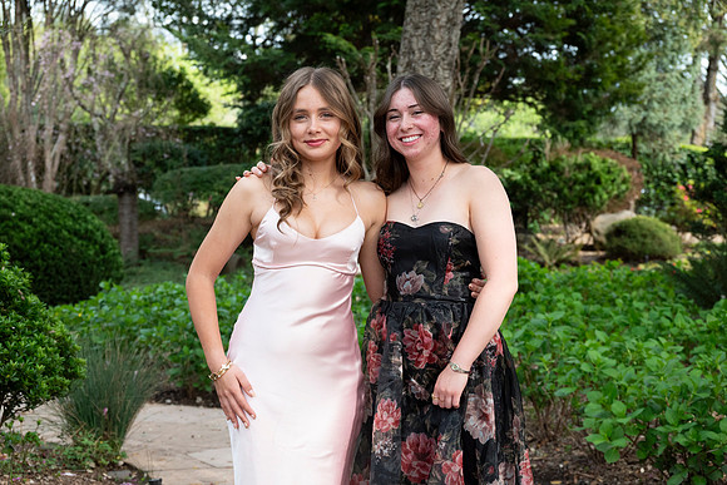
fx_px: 1454
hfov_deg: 28.1
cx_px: 364
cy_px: 242
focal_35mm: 72
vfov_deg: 18.9
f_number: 7.1
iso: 1250
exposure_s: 1/800
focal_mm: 72
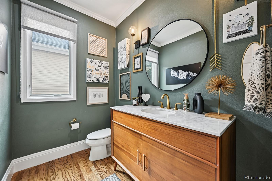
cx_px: 136
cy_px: 90
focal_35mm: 14
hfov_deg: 104.3
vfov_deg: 81.2
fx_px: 106
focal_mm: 14
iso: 400
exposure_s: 1/15
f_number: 8
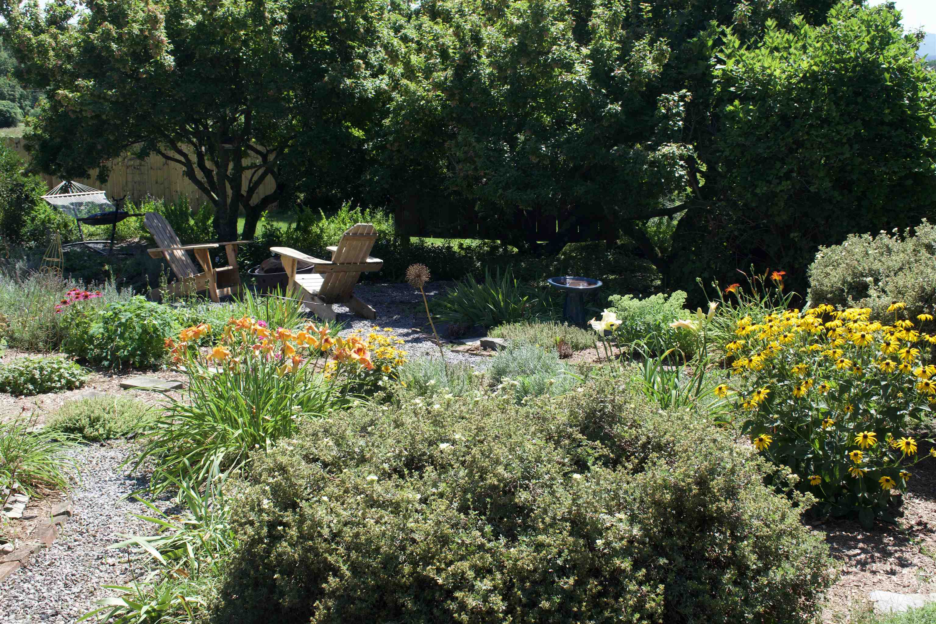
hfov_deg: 49.6
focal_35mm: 39
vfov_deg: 34.2
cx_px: 468
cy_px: 312
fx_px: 1014
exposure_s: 1/250
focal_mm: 26
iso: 200
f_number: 8
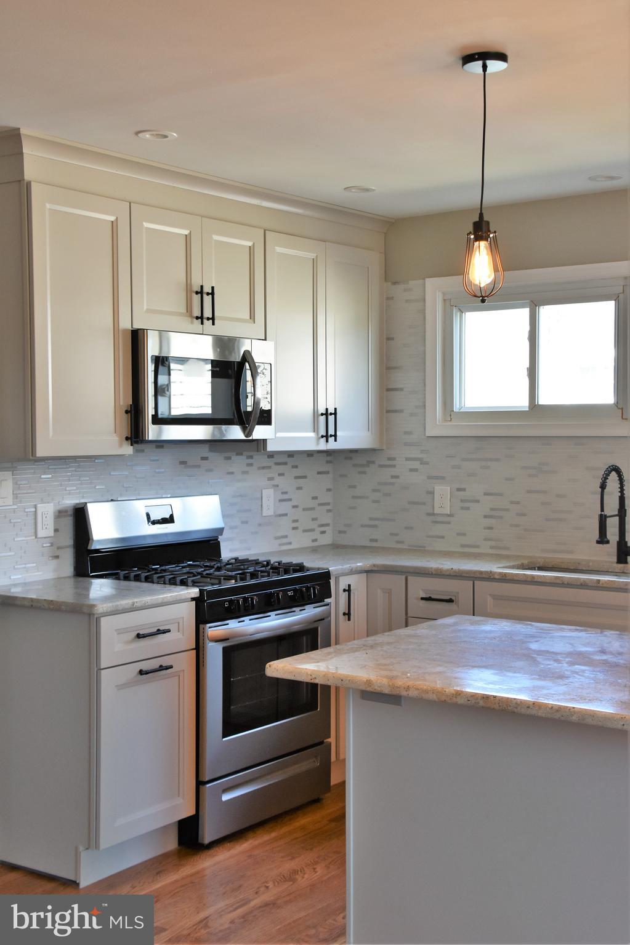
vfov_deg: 43.6
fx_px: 1182
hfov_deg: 29.8
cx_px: 315
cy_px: 472
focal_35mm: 45
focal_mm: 30
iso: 800
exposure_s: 1/125
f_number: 5.6
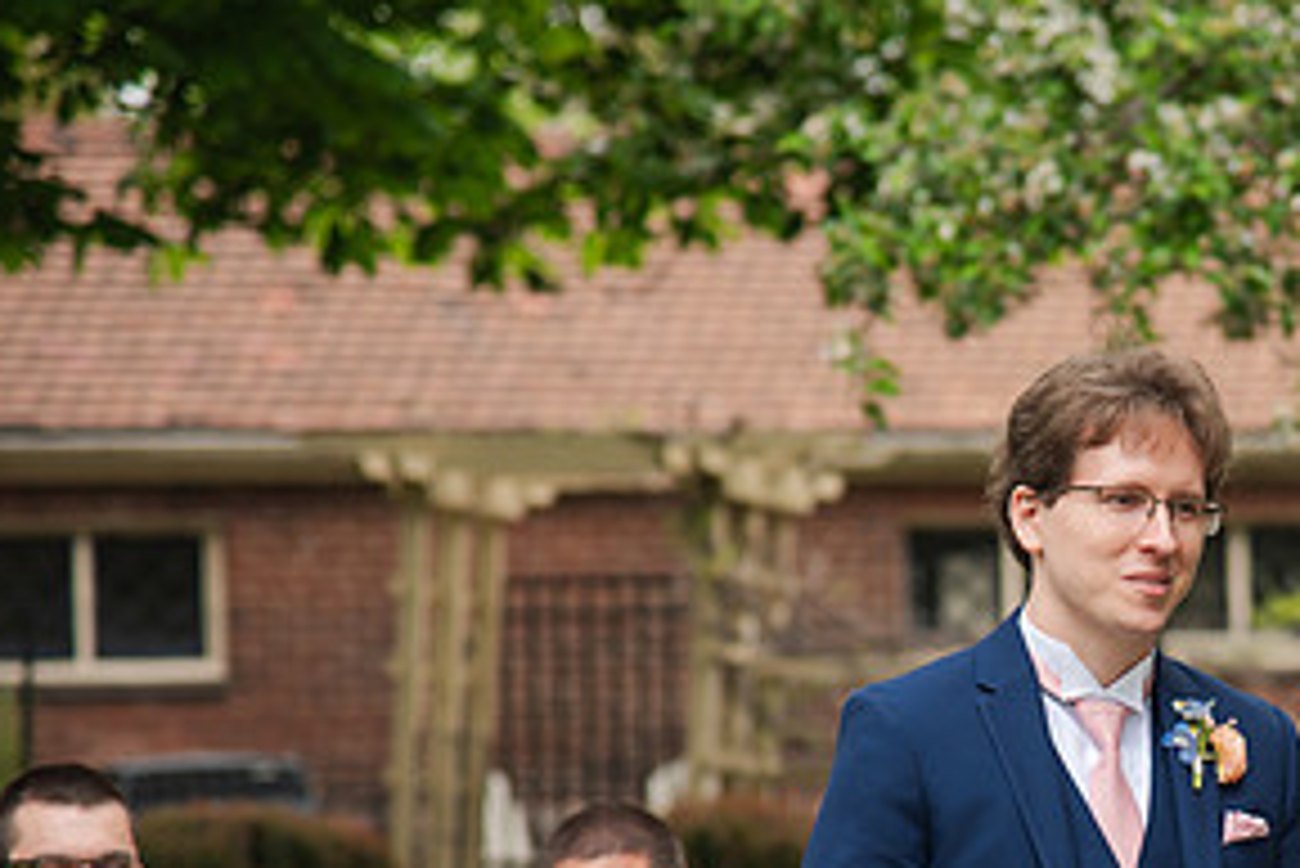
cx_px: 1165
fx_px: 9321
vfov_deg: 5.3
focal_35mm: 258
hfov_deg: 8.0
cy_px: 722
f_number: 4
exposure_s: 1/320
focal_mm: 120
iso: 125
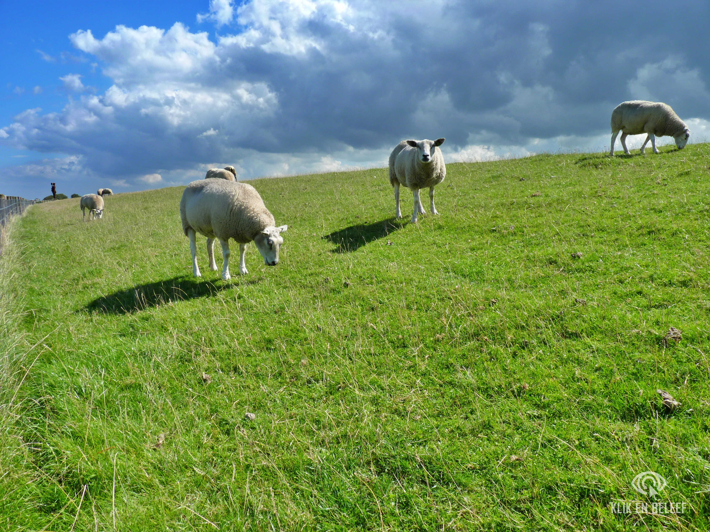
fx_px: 554
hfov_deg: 65.3
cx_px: 355
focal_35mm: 27
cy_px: 266
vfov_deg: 51.4
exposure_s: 1/320
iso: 80
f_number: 5.6
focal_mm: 4.8
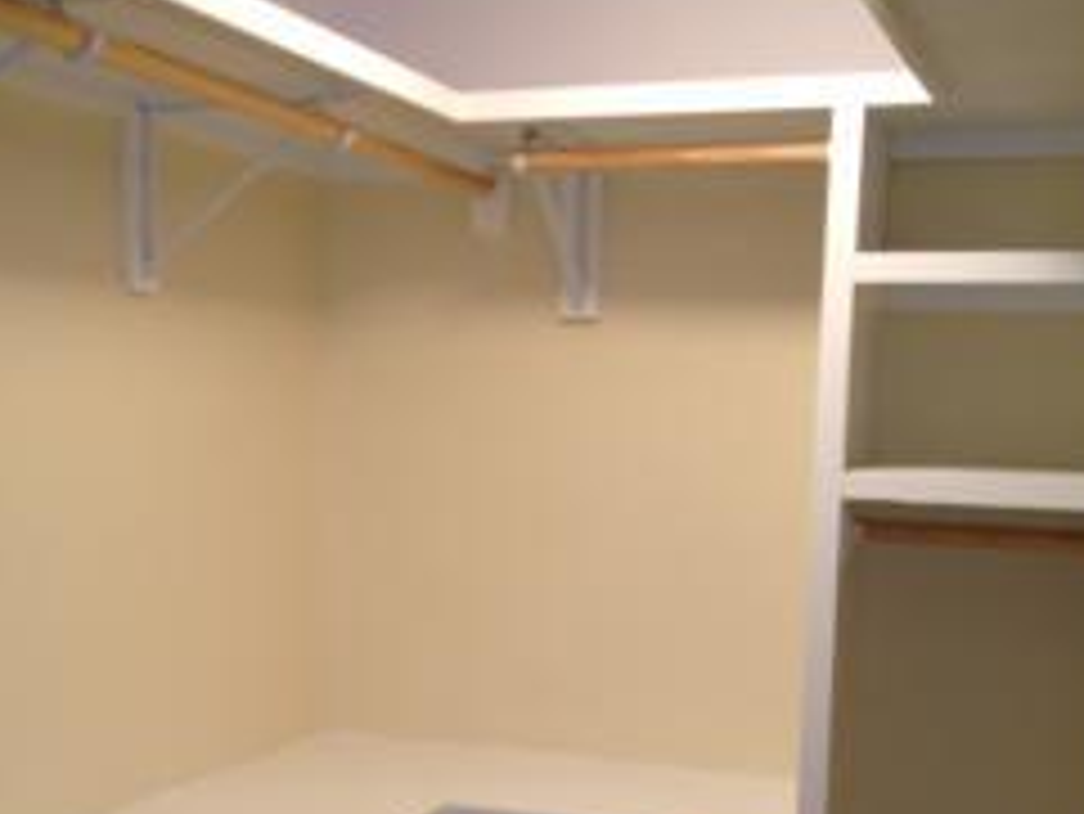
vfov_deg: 25.0
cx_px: 459
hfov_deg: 33.2
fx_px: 1817
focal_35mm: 58
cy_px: 612
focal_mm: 4.28
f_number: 2.4
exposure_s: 1/20
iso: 80
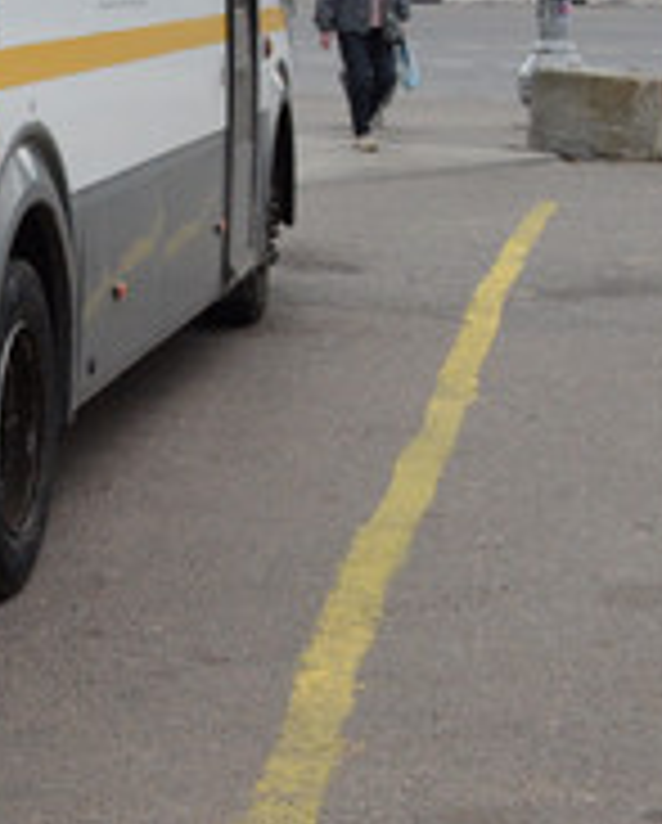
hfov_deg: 12.6
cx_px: -644
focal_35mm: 108
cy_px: -41
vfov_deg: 17.3
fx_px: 2638
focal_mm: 22
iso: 1100
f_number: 11
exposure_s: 1/800
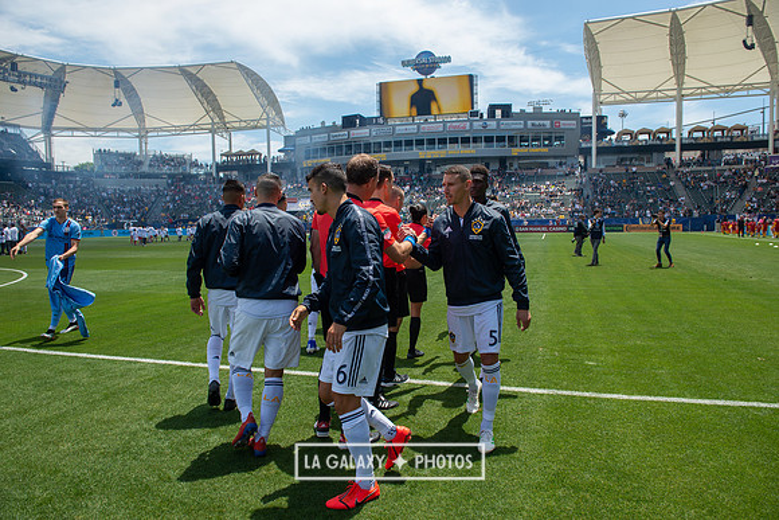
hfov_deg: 73.7
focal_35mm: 24
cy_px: 260
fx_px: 519
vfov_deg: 53.2
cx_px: 390
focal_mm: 24
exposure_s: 1/800
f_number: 5.6
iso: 200
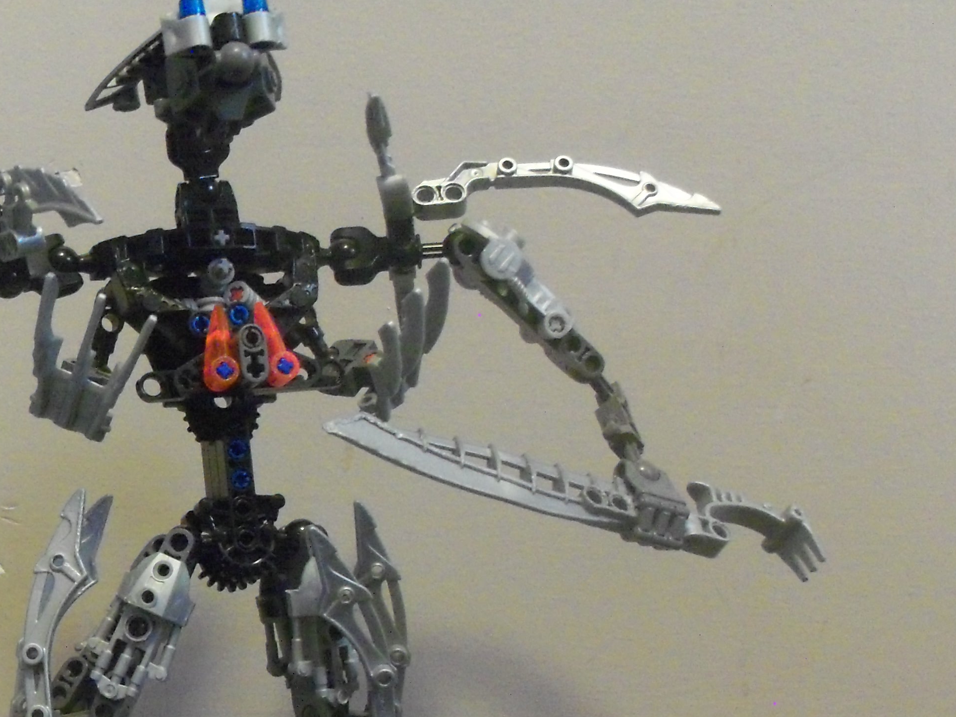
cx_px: 98
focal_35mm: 72
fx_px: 1989
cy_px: 705
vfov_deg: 19.9
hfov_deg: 26.2
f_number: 3
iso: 400
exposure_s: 1/3.2
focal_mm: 6.3
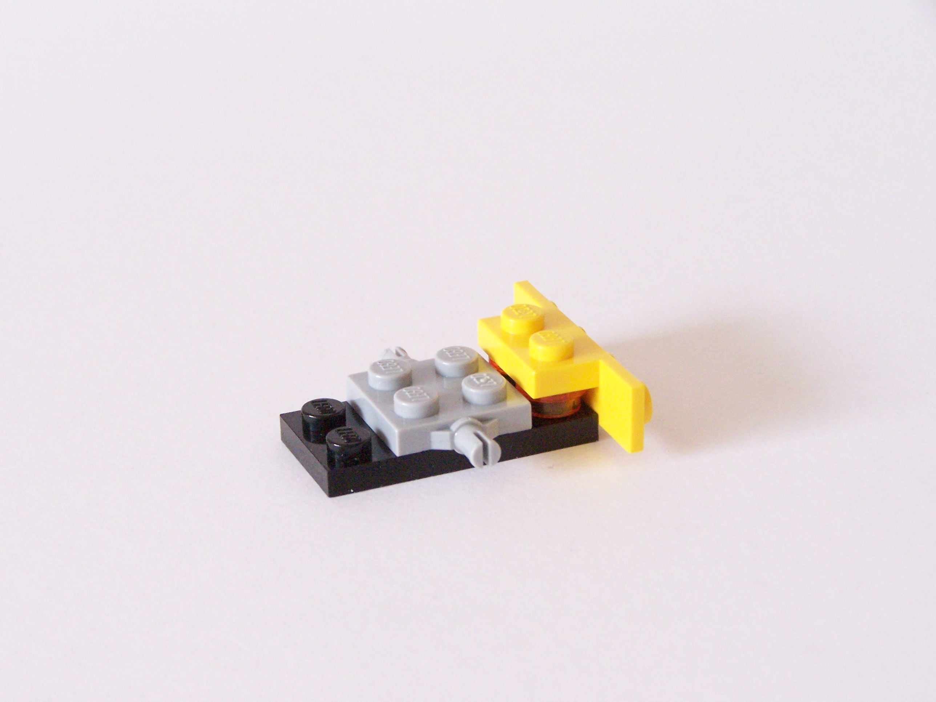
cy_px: 351
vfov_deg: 14.1
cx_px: 468
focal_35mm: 105
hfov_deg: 18.7
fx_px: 2839
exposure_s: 1/30
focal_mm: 17.5
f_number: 4
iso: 400
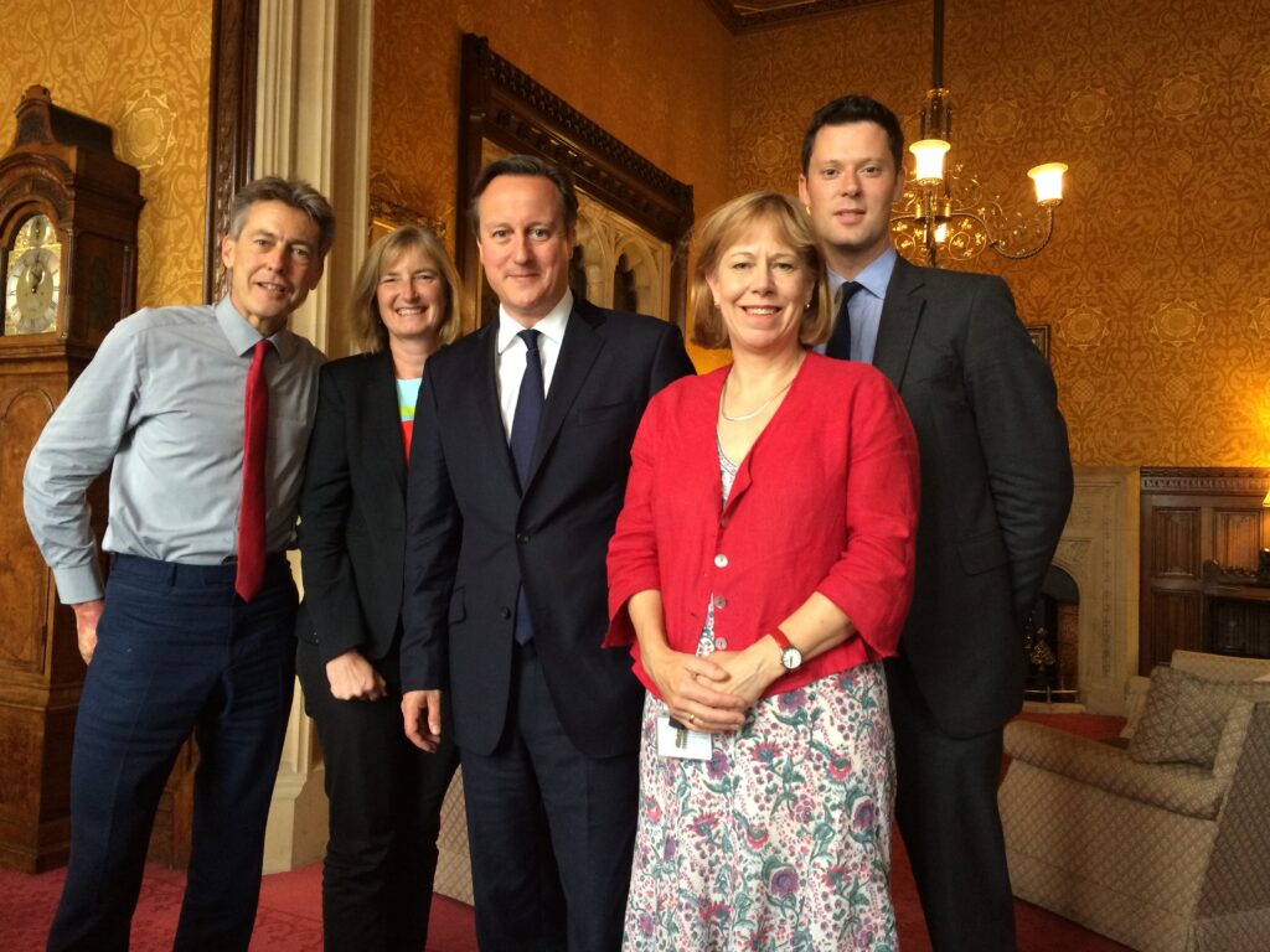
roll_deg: -1.0
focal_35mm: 29
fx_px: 1064
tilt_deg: +1.8
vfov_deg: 48.2
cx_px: 635
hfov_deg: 61.7
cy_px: 476
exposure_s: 1/30
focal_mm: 4.15
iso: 200
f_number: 2.2
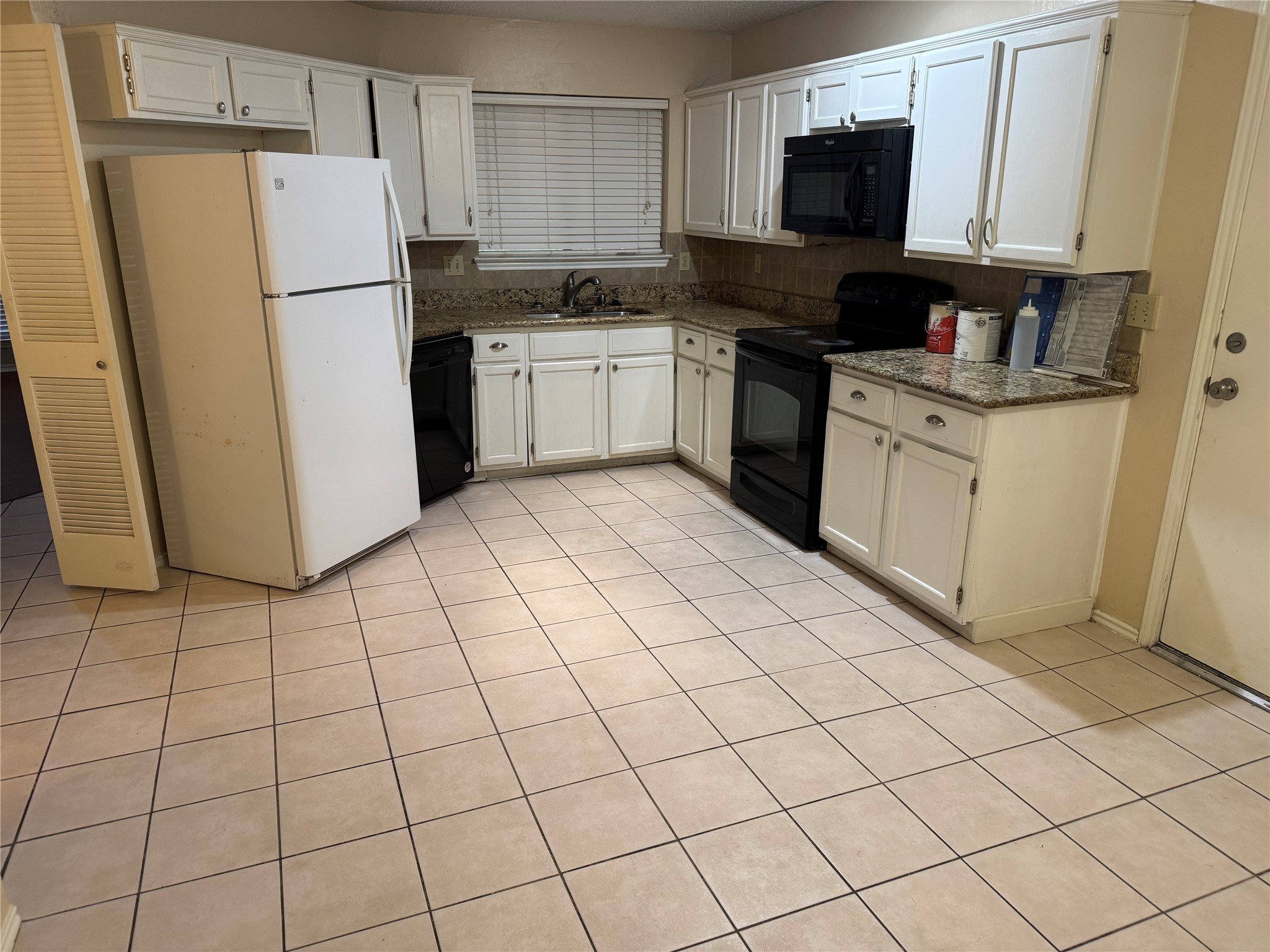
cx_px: 635
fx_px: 881
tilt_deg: -18.1
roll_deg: +0.0
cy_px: 476
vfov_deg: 56.8
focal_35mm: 24
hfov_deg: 71.6
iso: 160
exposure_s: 1/60
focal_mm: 6.76
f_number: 1.78
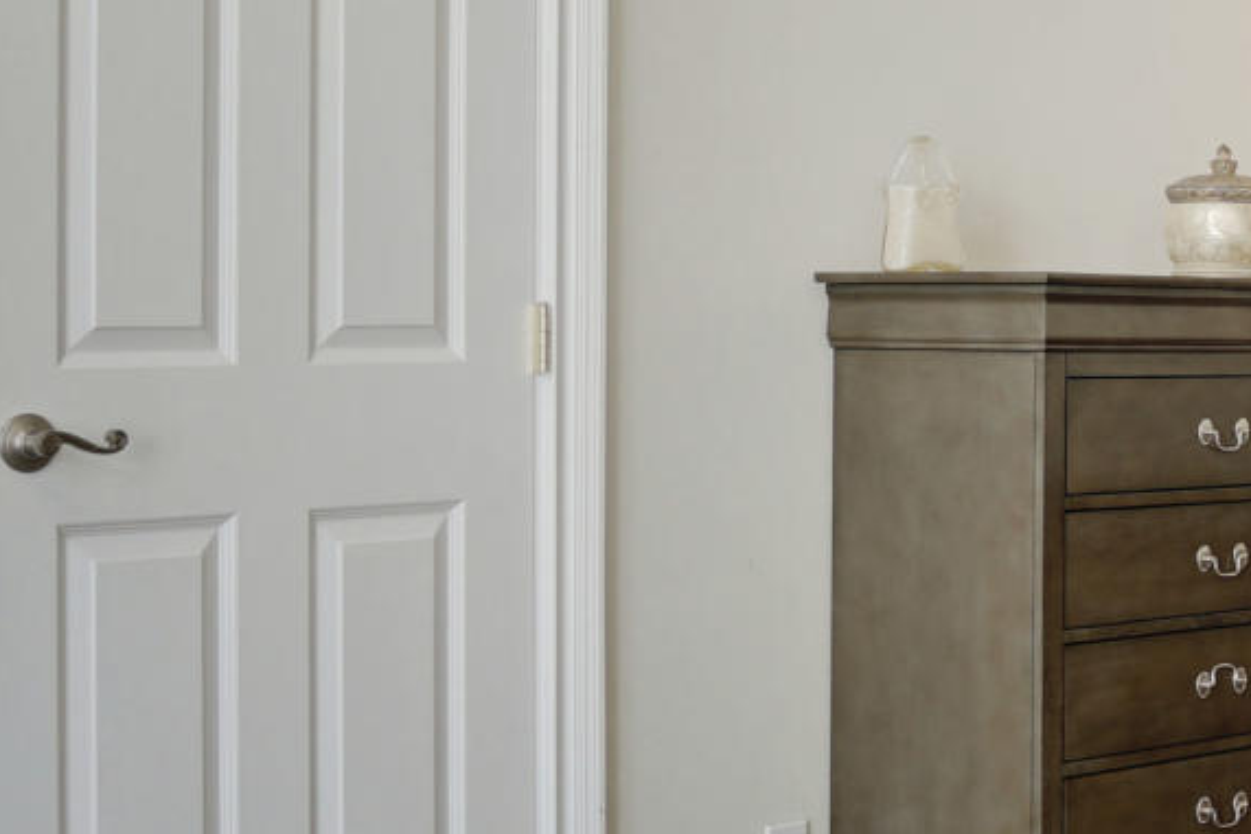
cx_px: 1687
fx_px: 2920
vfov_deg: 16.3
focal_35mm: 84
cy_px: 313
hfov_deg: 21.5
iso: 200
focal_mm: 16
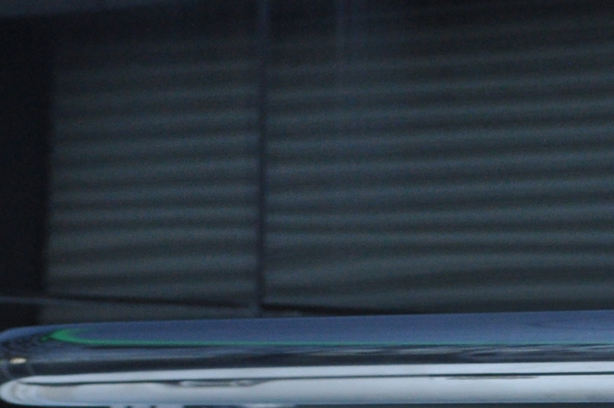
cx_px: 1007
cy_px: 355
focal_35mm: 184
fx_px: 3135
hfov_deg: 10.7
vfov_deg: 7.4
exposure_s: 1/400
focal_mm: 30
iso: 640
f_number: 6.3
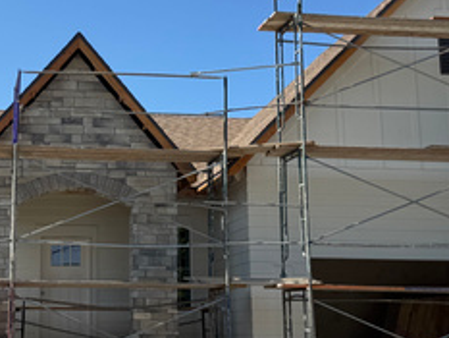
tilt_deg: +9.7
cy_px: 160
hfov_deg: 28.7
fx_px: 857
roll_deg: -0.9
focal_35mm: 66
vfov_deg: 22.3
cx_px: 81
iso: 80
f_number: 1.78
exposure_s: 1/4310
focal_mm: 6.76
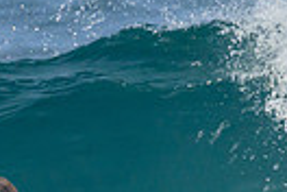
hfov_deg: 0.5
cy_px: 273
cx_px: -14
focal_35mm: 3870
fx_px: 30850
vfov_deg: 0.4
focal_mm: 630
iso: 560
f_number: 11
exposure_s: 1/1600
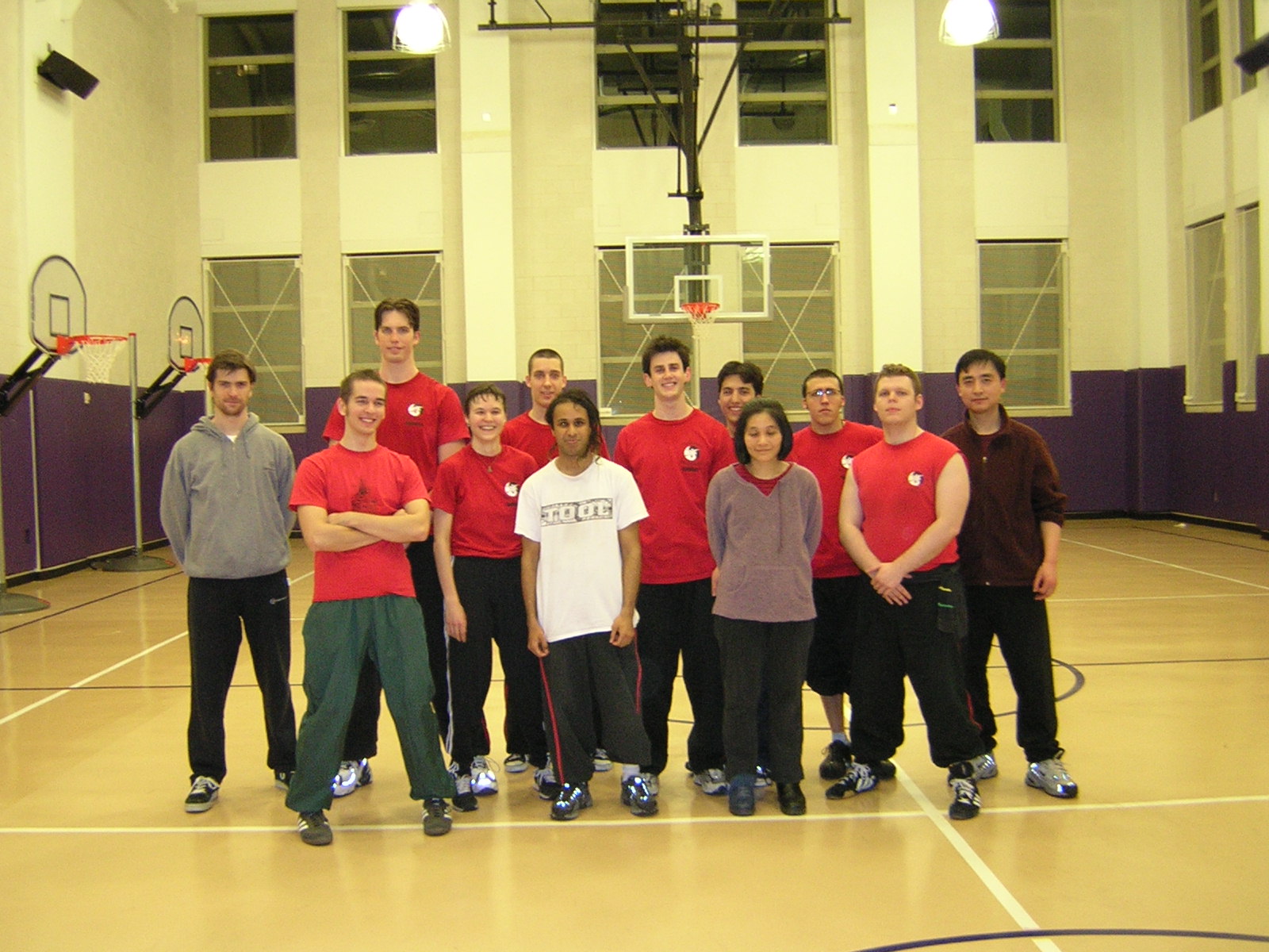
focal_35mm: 36
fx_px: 1320
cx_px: 634
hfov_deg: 51.4
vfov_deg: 39.7
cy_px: 476
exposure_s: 1/27.2
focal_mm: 4.7
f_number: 2.6
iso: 400
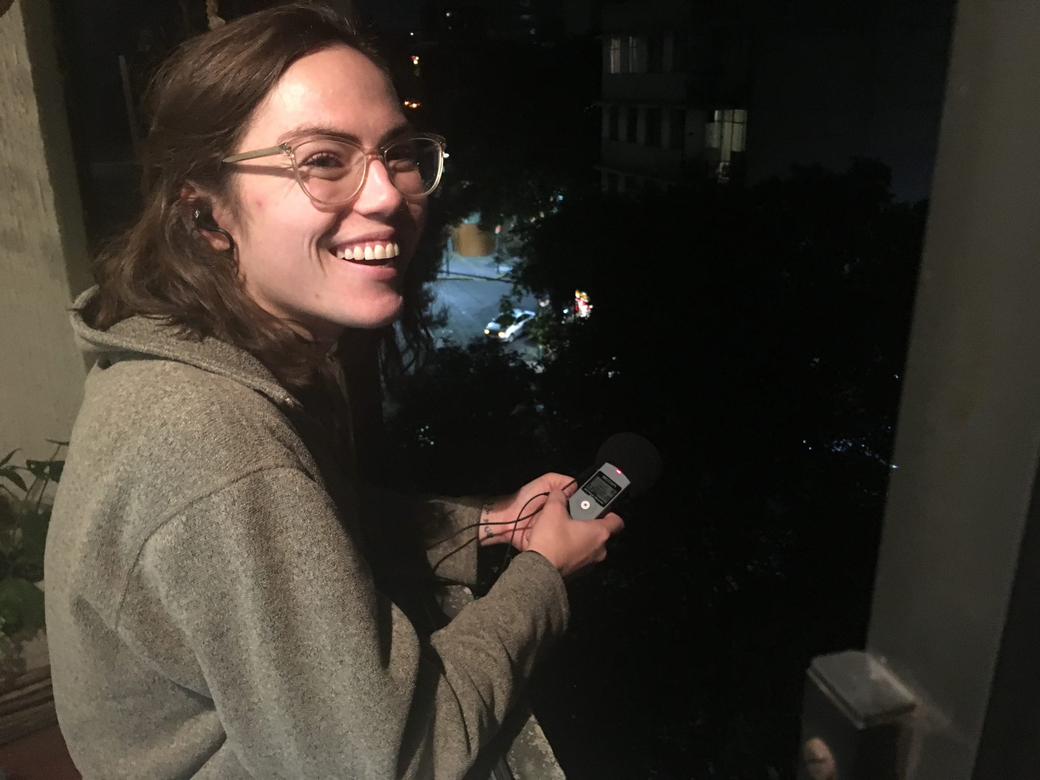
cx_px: 520
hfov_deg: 61.7
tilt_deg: -19.1
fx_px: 871
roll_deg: +2.3
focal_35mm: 29
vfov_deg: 48.2
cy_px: 390
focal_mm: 4.15
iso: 500
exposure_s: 1/15
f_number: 2.2
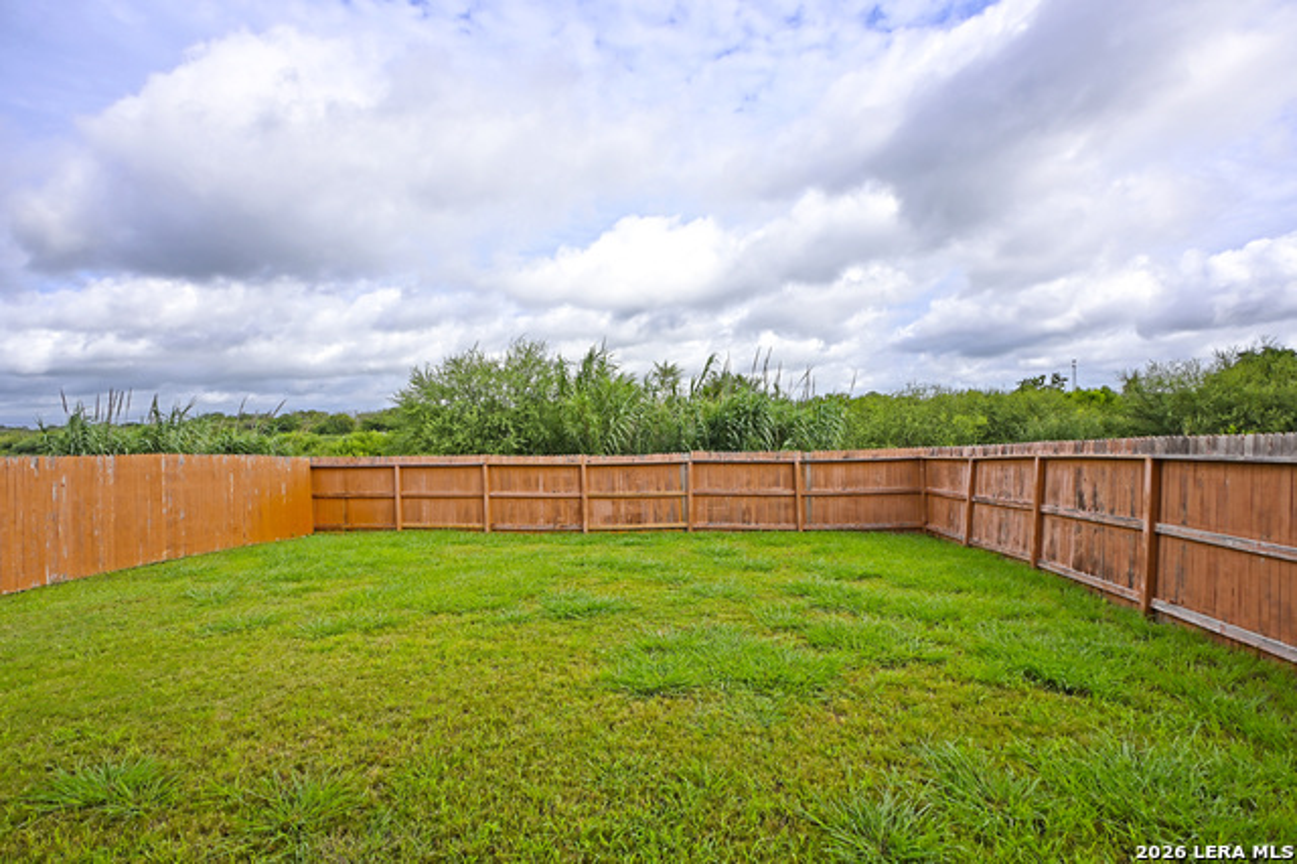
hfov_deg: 90.0
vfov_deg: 67.3
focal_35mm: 18
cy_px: 432
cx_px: 648
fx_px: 648
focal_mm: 12
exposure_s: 1/200
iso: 64
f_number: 7.1
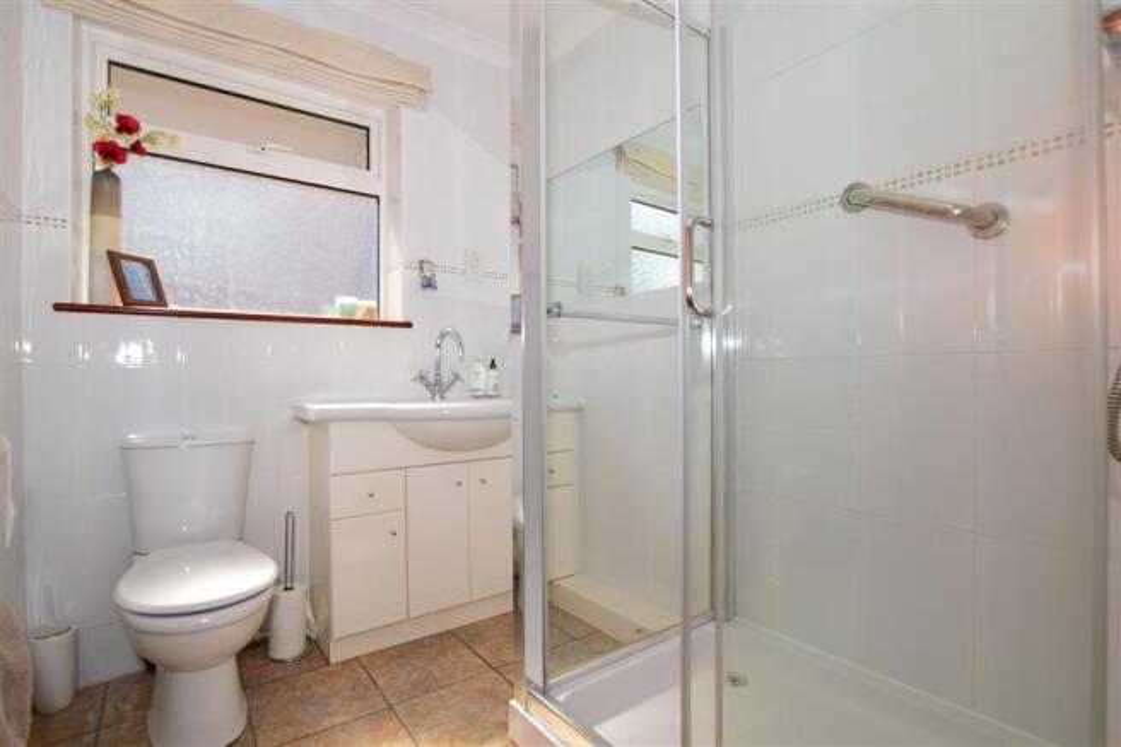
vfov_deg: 69.6
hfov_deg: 92.5
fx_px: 537
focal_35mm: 17
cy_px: 374
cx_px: 560
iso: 200
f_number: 6.3
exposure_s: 1/160
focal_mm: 11.5
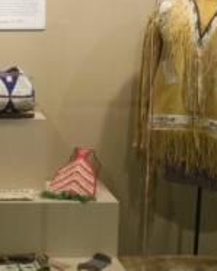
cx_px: -47
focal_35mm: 101
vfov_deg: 19.0
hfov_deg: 14.7
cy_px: 119
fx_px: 810
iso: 250
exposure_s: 1/30
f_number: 3.8
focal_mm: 7.7
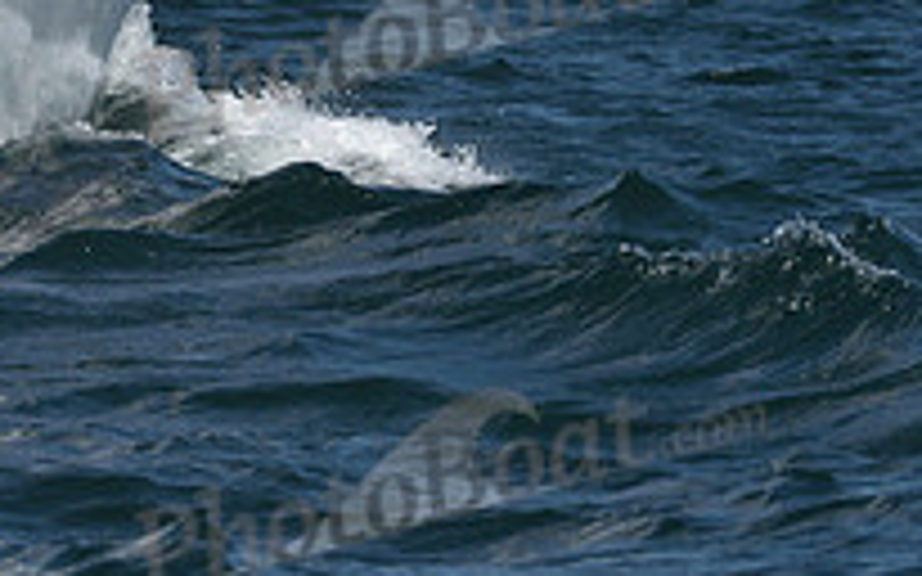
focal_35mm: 576
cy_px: -146
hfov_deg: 3.6
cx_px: -94
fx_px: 14469
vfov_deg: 2.3
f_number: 11
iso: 320
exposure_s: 1/1000
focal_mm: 200
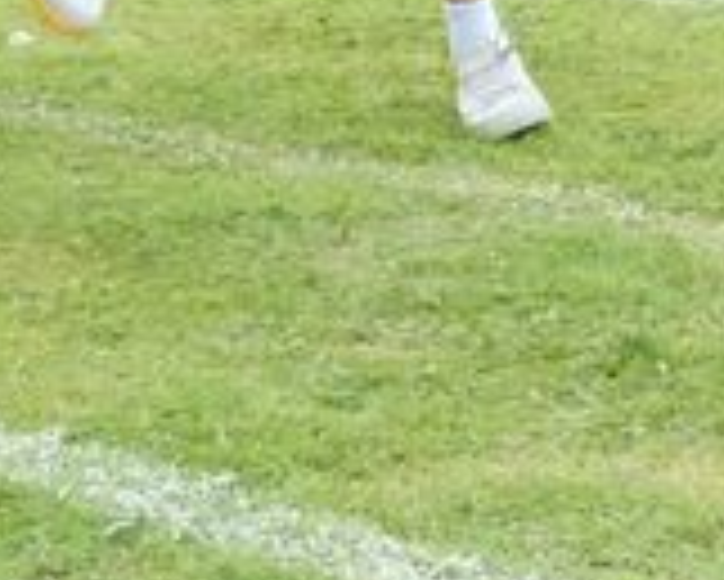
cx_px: 848
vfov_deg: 5.9
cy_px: -544
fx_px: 5489
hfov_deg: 7.5
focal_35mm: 256
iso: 1250
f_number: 6.3
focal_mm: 26
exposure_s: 1/800
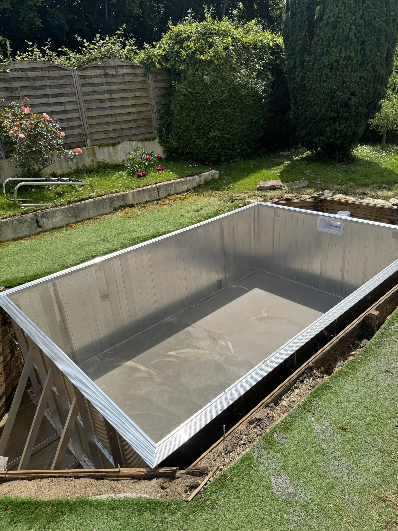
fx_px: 368
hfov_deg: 56.8
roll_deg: +7.4
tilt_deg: -23.0
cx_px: 199
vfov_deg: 71.6
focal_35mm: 24
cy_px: 266
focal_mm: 6.76
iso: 80
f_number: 1.78
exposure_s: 1/4310
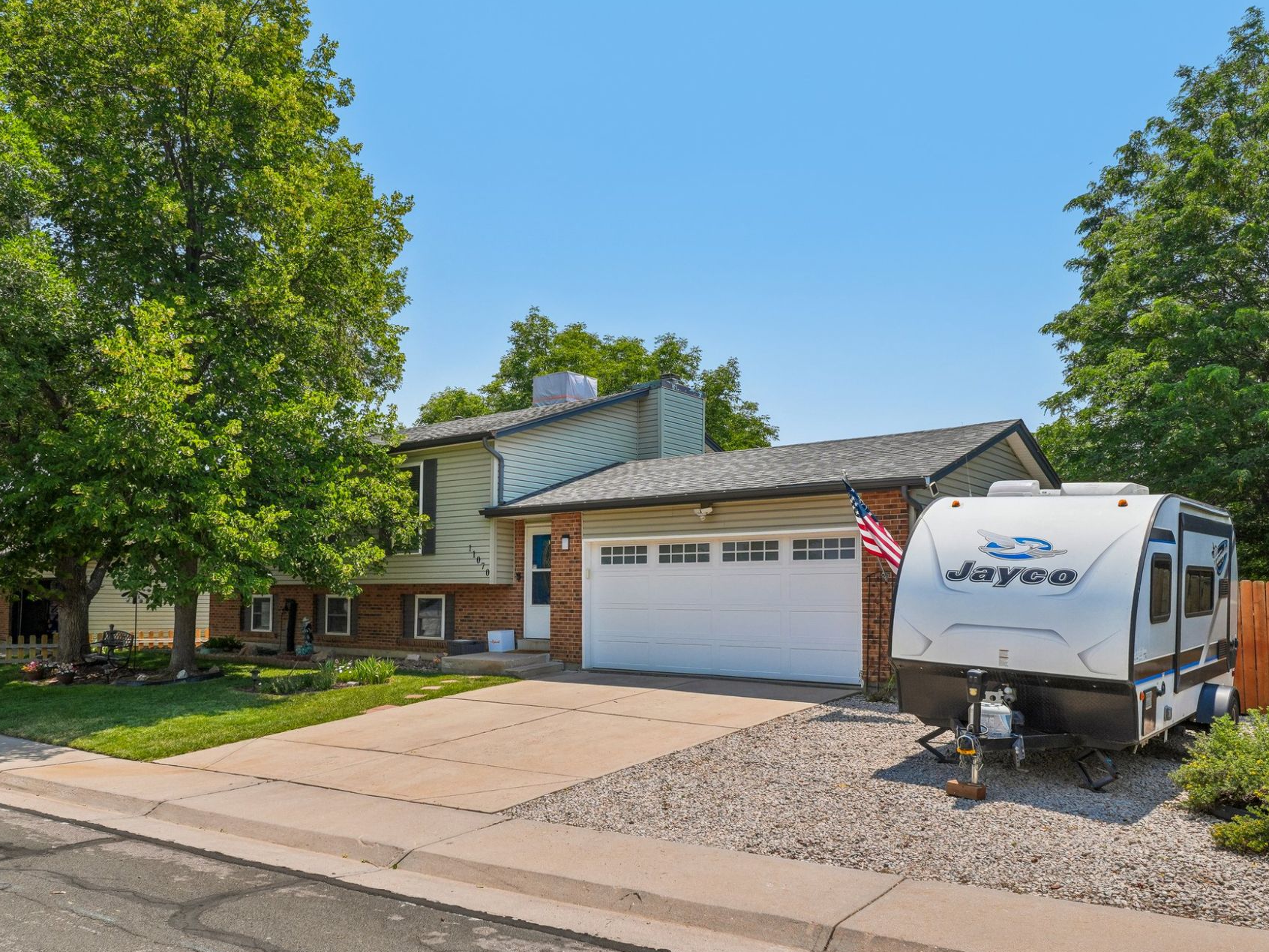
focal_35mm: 26
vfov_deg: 53.8
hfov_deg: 67.9
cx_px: 546
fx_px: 937
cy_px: 483
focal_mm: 15
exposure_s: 1/500
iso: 100
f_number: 8
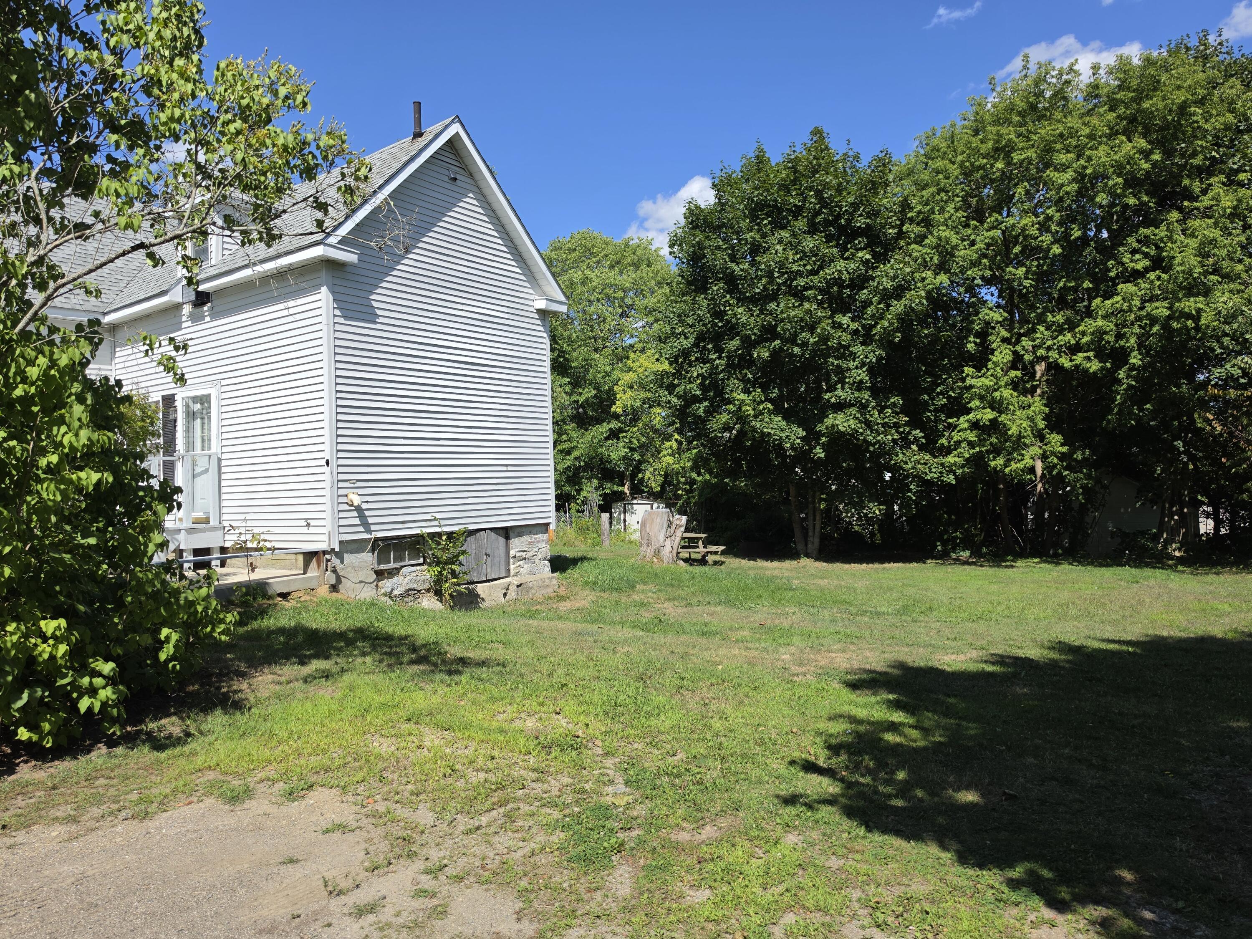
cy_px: 470
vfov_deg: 58.9
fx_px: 832
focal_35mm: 23
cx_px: 626
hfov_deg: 73.9
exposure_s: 1/5955
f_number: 1.4
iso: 64
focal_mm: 6.5
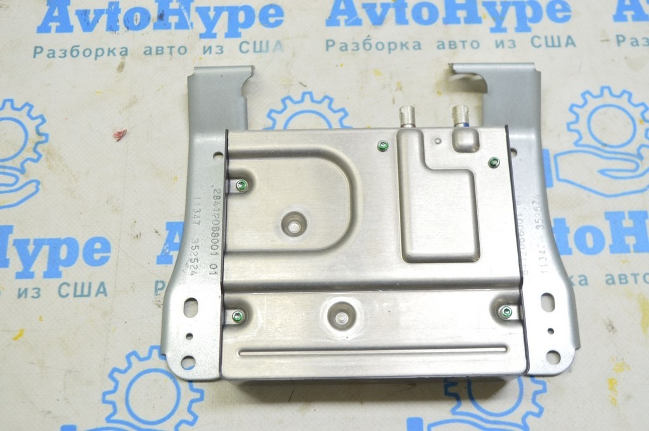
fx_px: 784
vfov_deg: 30.8
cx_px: 324
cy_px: 216
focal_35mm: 44
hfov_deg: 45.0
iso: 400
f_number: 5.6
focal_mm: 29
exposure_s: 1/20
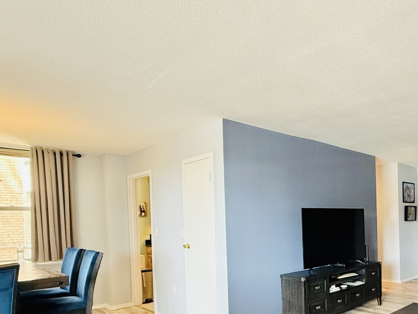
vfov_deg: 50.5
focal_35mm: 26
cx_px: 335
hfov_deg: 61.7
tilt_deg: -2.9
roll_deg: +0.8
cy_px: 241
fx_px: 314
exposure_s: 1/60
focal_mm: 2.22
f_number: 2.2
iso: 320
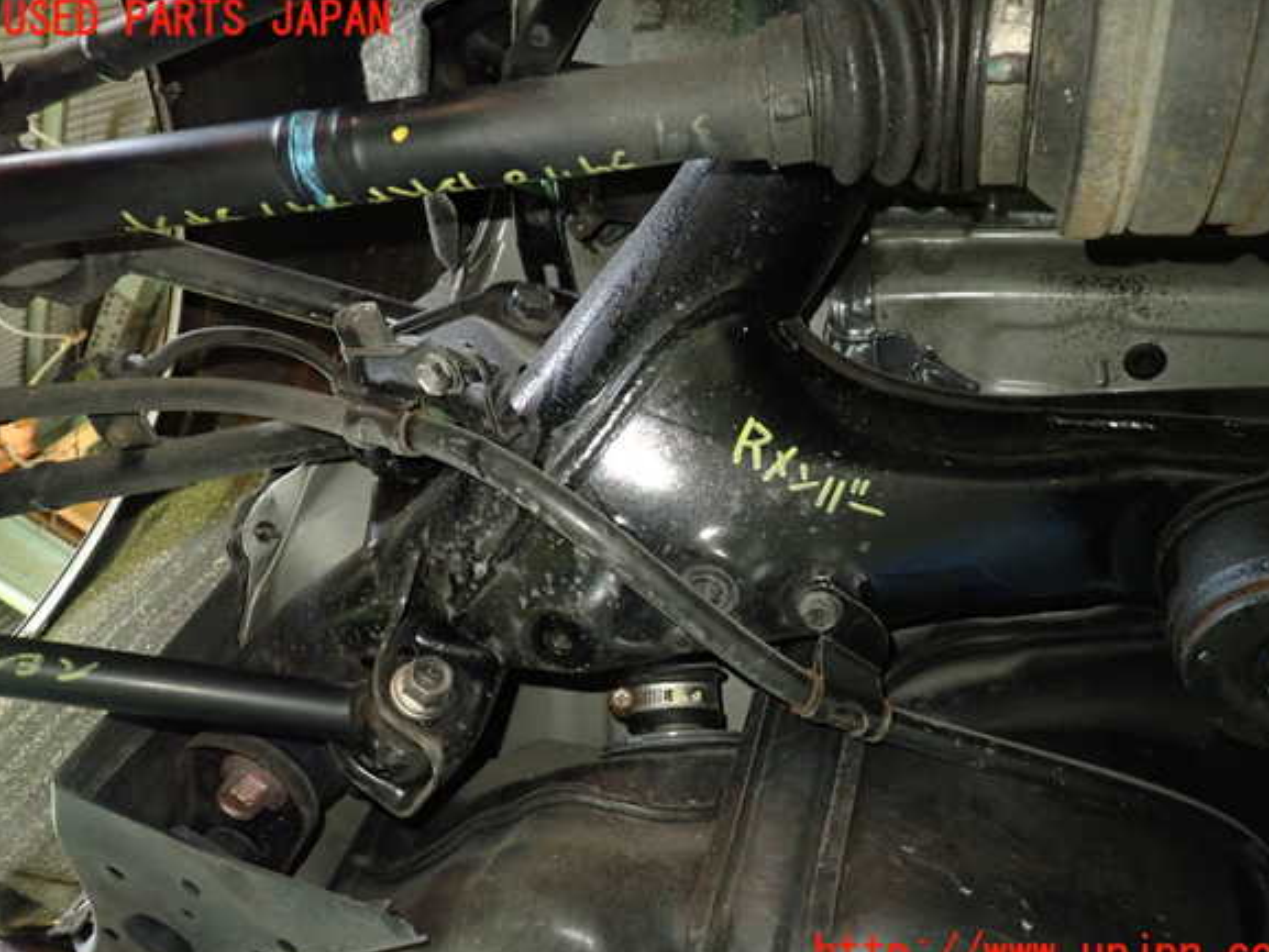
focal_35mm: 26
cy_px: 488
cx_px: 651
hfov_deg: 67.3
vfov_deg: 53.1
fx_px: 953
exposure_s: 1/25
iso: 800
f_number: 2
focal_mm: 4.5
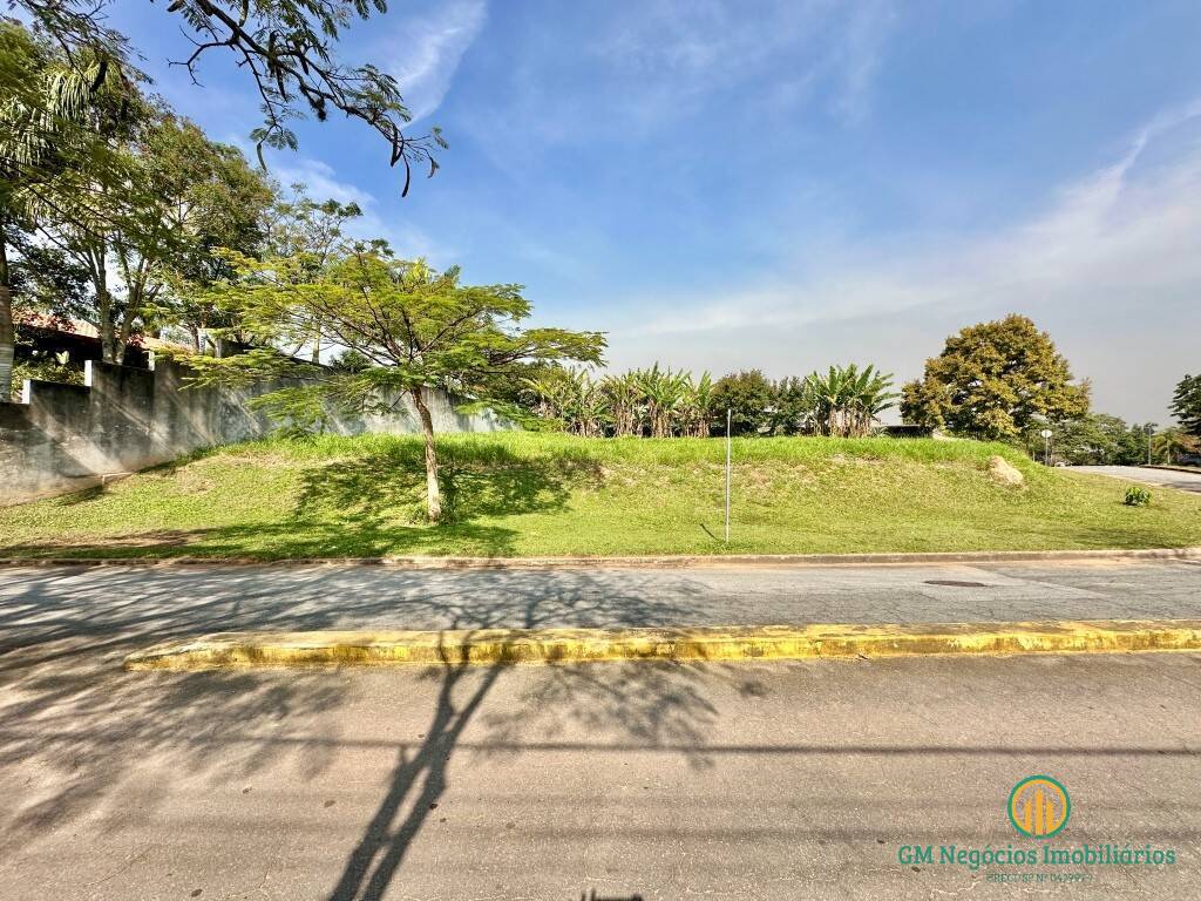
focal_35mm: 14
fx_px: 486
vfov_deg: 85.7
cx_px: 600
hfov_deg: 102.1
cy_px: 450
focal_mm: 2.22
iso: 40
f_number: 2.2
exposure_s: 1/1531
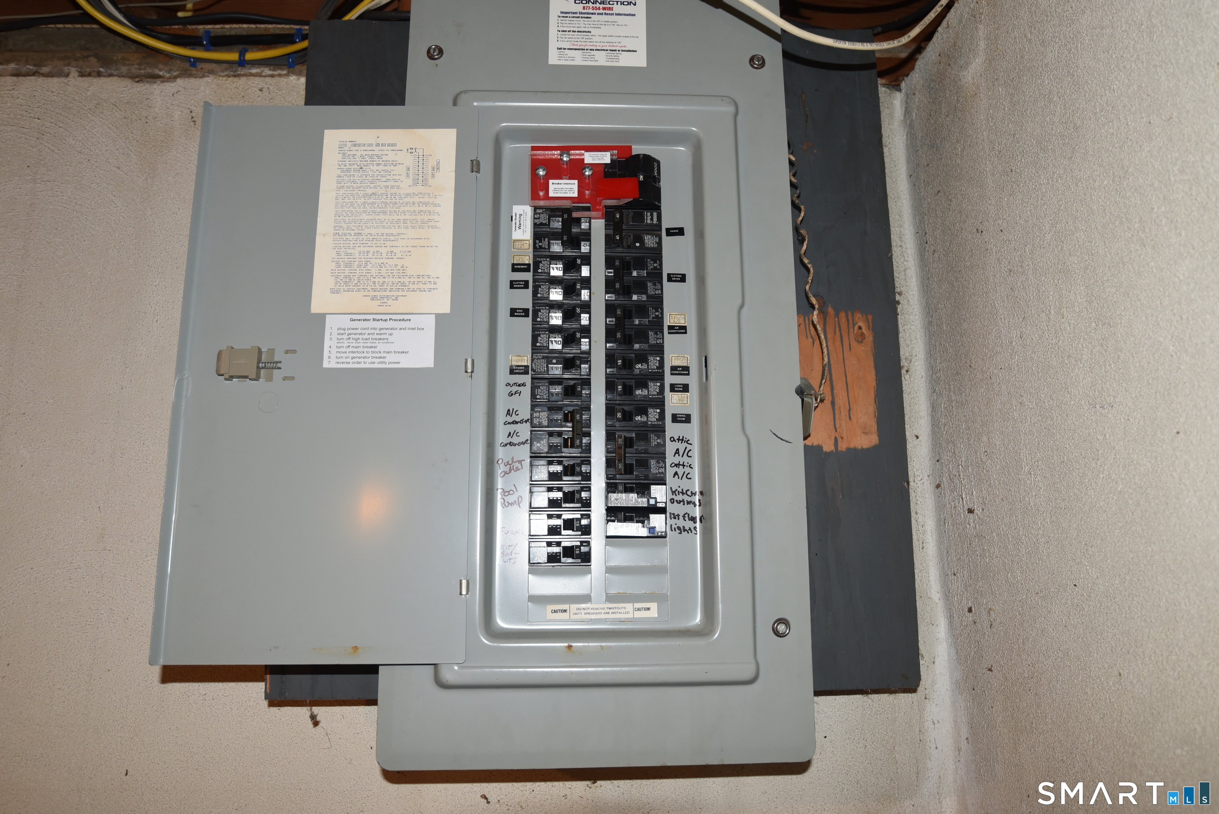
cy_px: 407
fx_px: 847
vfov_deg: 51.3
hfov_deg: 71.5
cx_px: 610
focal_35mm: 25
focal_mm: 25
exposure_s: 1/60
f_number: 5
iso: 800
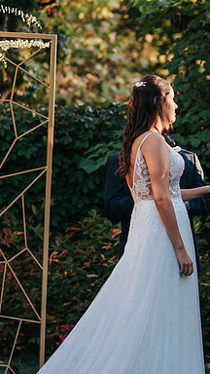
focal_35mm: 205
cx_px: 263
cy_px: 187
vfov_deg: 10.5
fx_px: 2029
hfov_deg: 5.9
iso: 200
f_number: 2.8
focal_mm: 85
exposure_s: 1/320
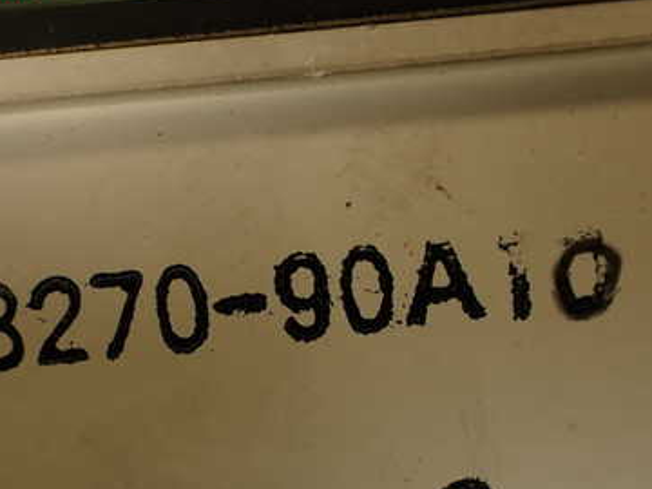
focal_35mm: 50
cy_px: 368
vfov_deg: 28.7
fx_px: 942
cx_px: 252
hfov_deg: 38.0
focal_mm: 5.4
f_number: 2.3
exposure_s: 1/60
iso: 100
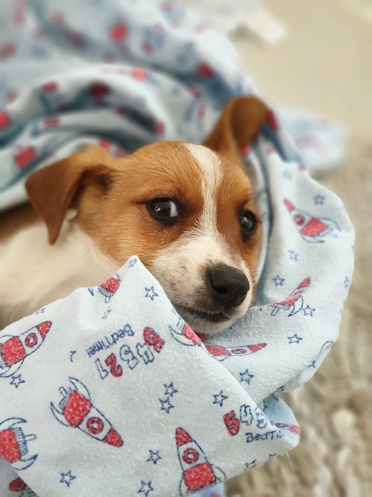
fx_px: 745
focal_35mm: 52
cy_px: 248
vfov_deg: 36.8
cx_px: 186
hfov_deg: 28.0
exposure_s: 1/25
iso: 500
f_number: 2.4
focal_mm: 6
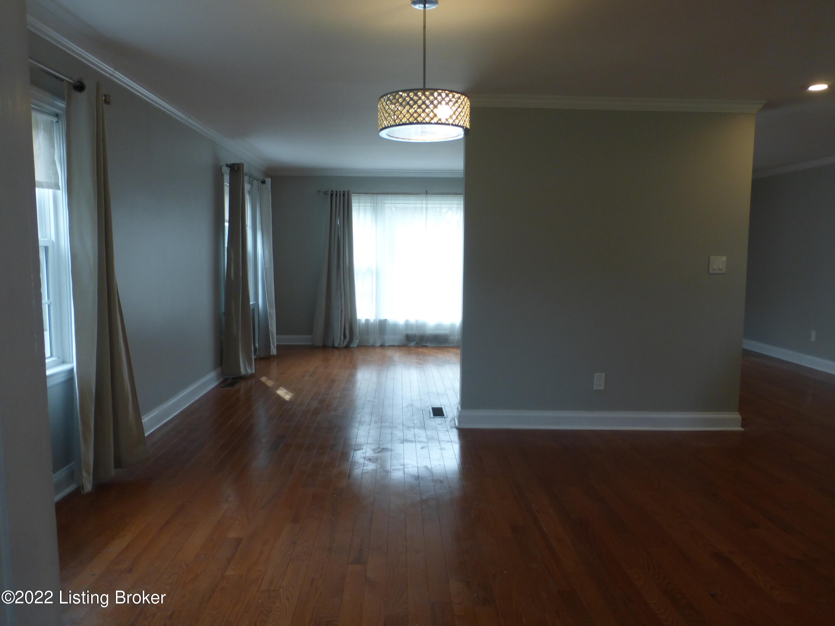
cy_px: 313
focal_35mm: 25
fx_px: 603
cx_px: 418
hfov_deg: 69.4
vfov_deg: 54.9
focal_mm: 4.3
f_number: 3.3
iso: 125
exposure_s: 1/60
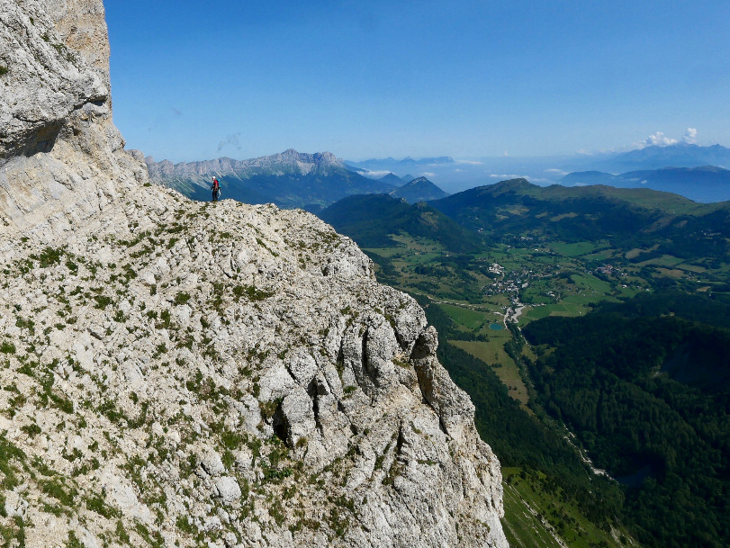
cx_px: 261
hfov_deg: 72.3
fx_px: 485
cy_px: 141
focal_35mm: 23
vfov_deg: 56.2
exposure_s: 1/800
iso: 200
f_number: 8
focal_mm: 7
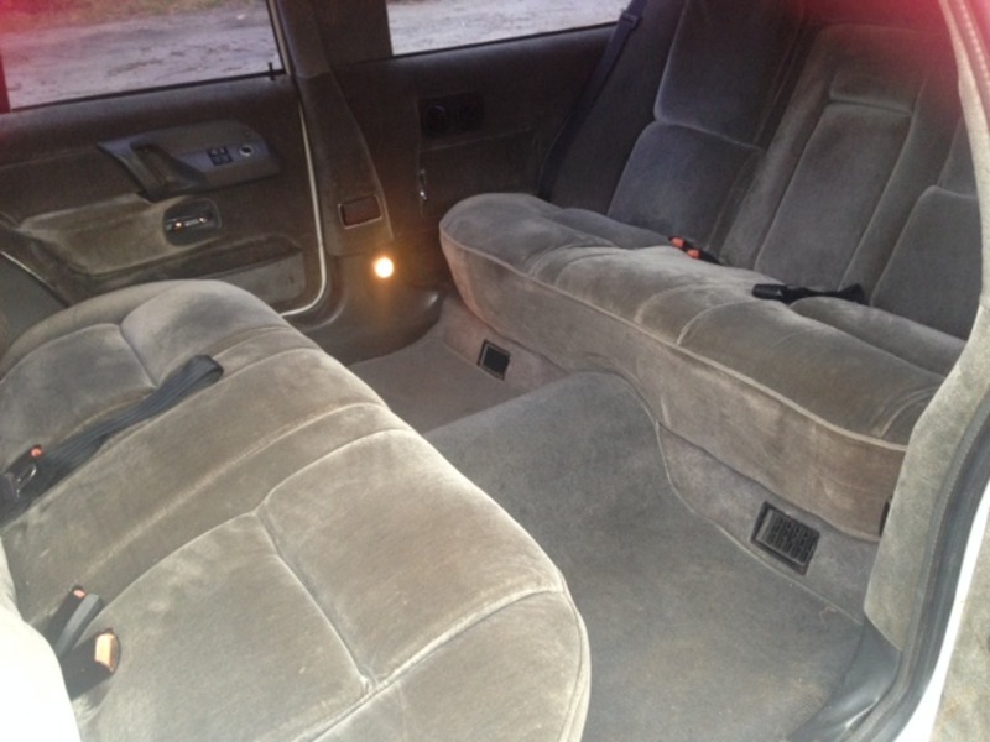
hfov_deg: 55.4
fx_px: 944
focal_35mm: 33
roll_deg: +5.7
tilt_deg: -30.5
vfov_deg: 42.9
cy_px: 371
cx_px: 495
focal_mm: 4.12
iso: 160
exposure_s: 1/20
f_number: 2.4
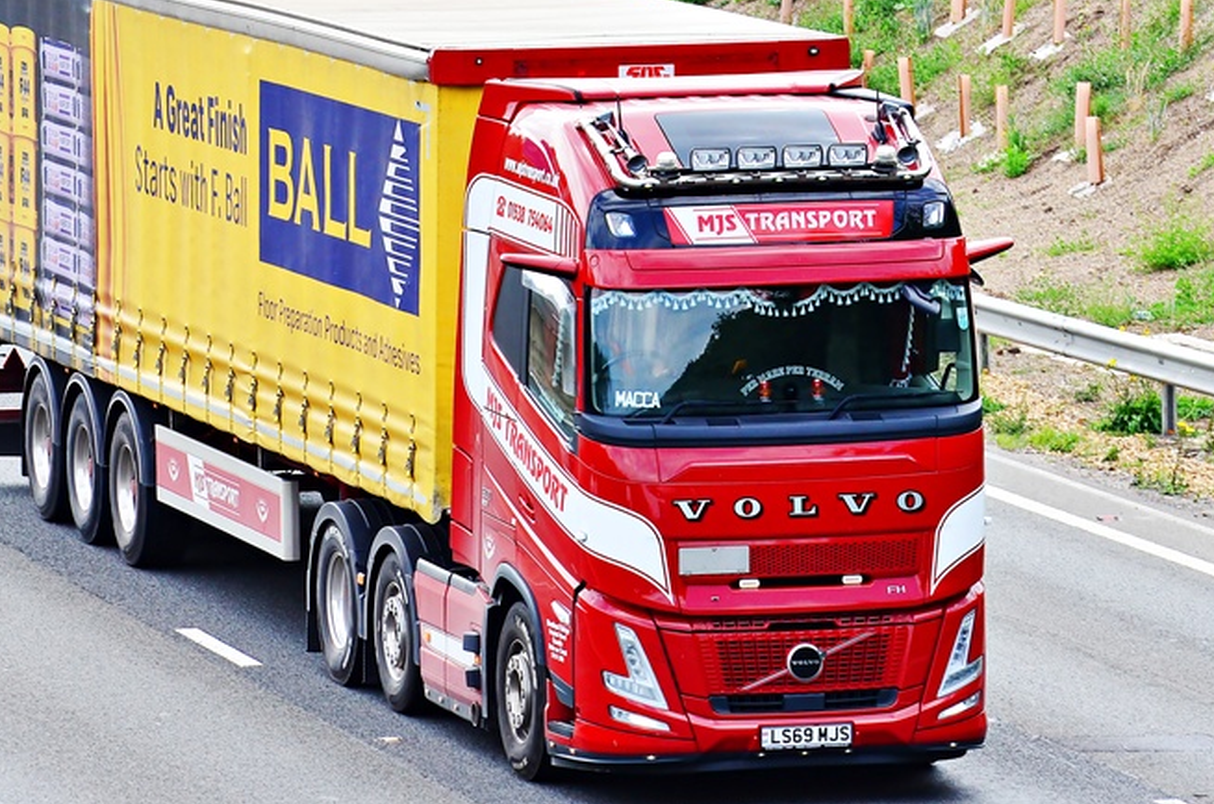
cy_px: 383
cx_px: 541
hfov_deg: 9.4
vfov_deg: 6.2
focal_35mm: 220
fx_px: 7404
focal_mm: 120
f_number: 7.1
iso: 500
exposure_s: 1/640
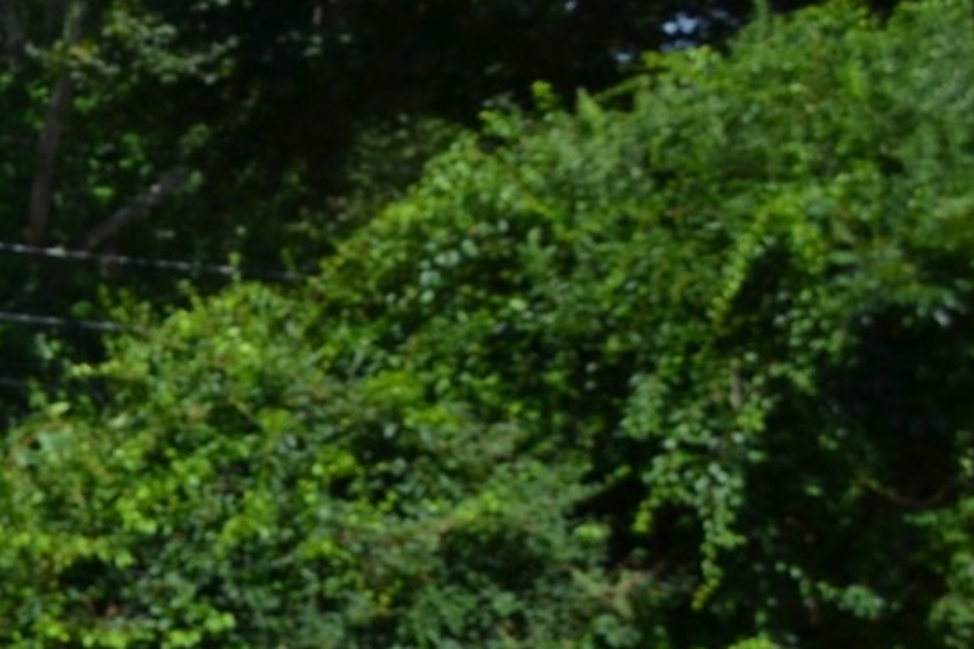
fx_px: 3652
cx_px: -844
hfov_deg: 13.5
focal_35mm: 135
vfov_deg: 10.1
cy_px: 657
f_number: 8
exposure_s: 1/250
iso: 100
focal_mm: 24
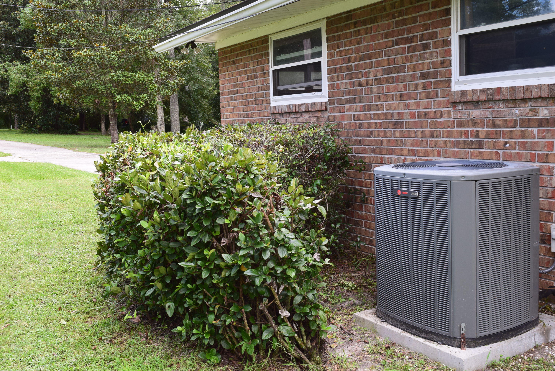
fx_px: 579
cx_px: 278
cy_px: 186
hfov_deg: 51.2
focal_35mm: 38
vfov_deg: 35.6
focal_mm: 25
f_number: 9
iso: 400
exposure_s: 1/100
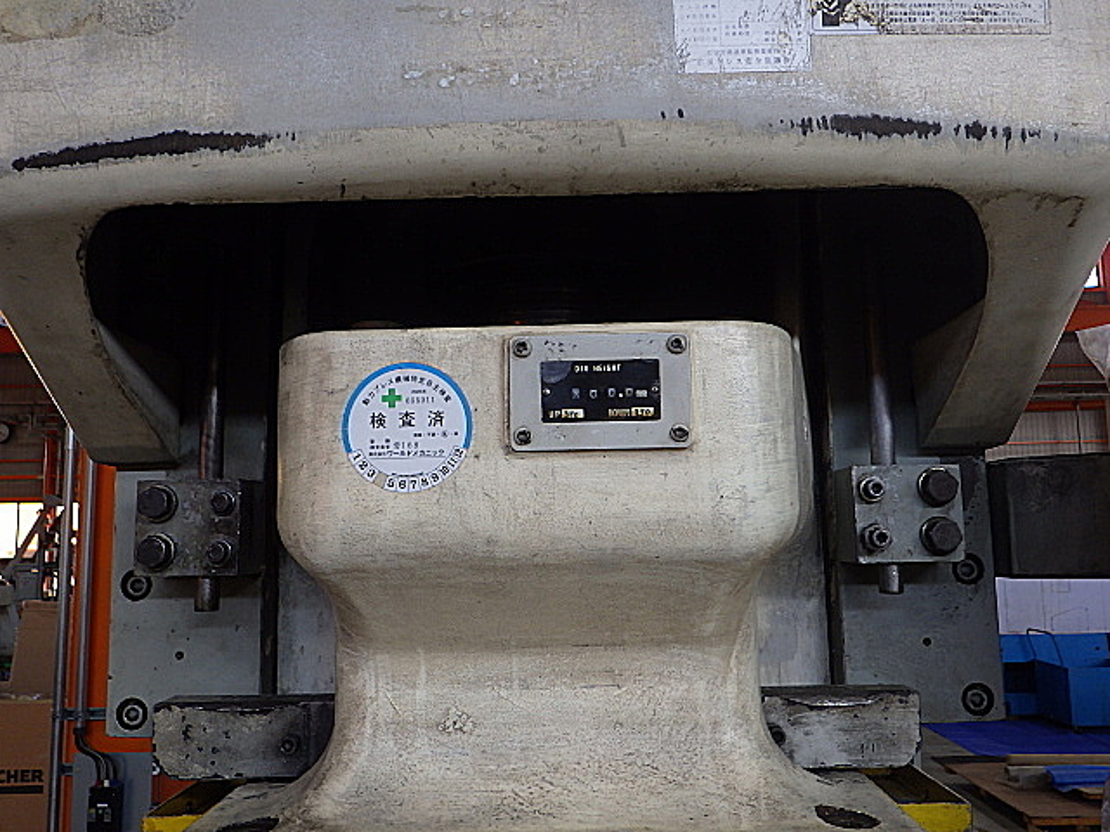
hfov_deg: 63.4
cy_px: 416
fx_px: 898
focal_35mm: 28
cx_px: 555
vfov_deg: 49.7
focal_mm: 5
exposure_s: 1/45
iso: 125
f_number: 3.5
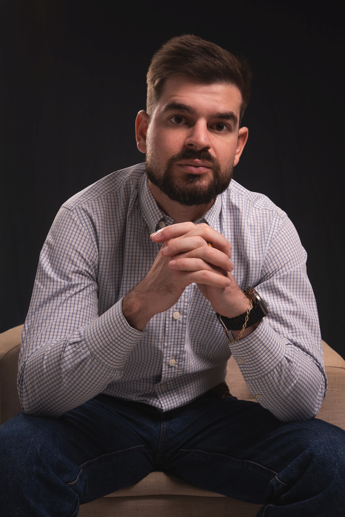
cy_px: 258
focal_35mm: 52
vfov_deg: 38.2
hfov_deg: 26.0
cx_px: 172
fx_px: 747
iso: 50
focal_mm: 35
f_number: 5.6
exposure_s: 1/125
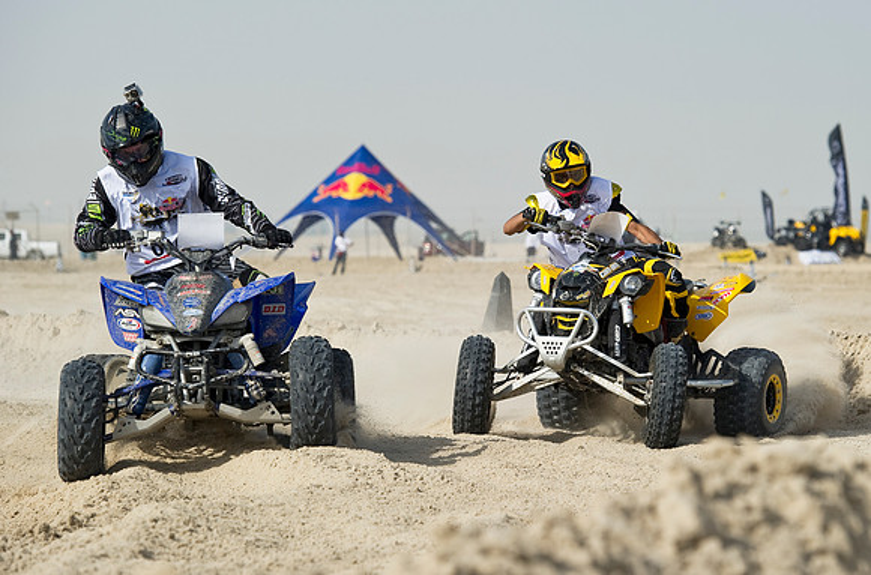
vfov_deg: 9.7
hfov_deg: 14.7
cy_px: 288
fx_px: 3377
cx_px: 436
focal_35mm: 140
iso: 200
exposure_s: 1/2000
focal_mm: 140
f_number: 5.6
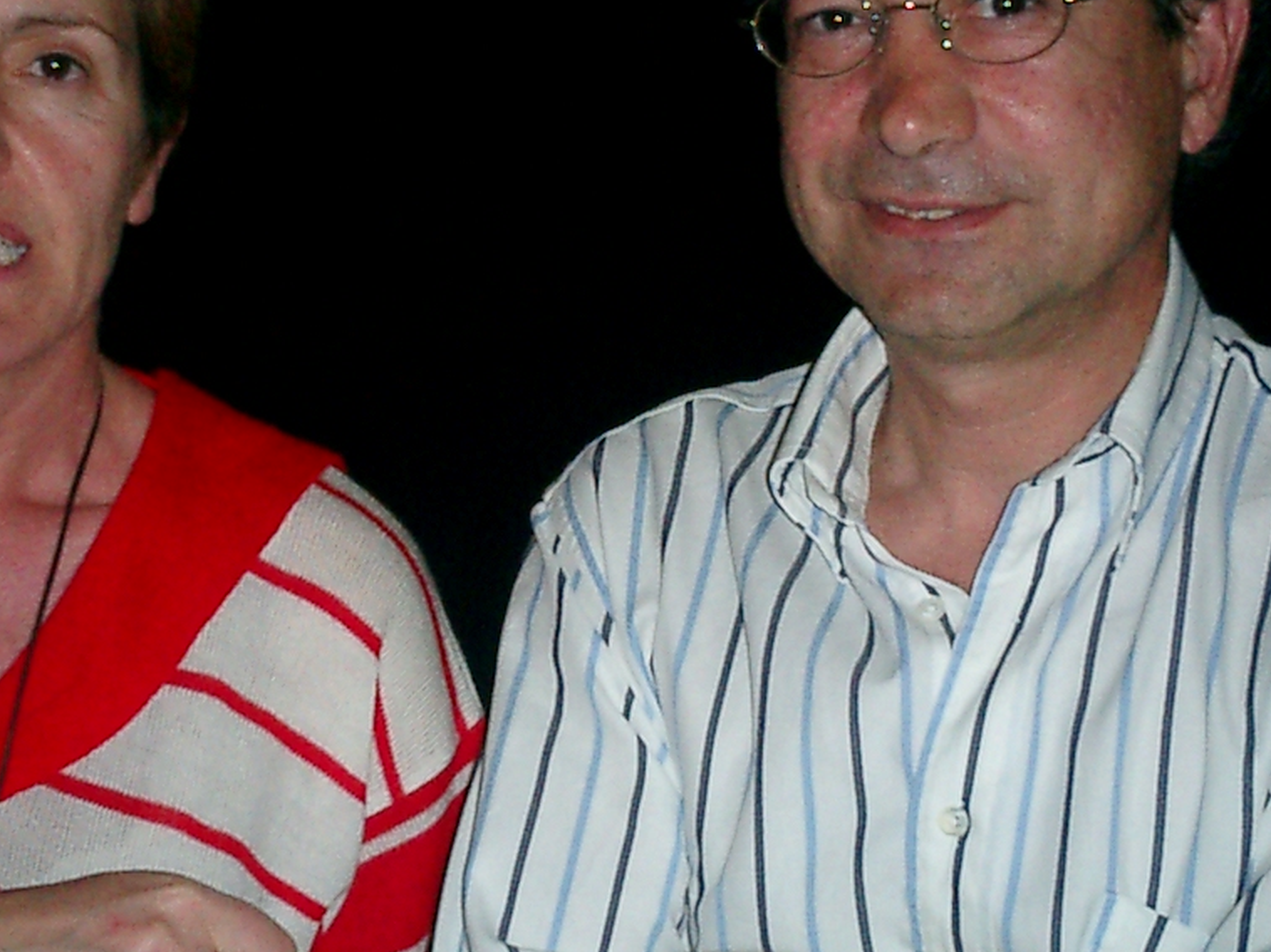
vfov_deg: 19.4
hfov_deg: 25.6
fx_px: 2790
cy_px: 379
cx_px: 537
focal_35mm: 76
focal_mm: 7.5
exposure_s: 1/30
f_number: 3.2
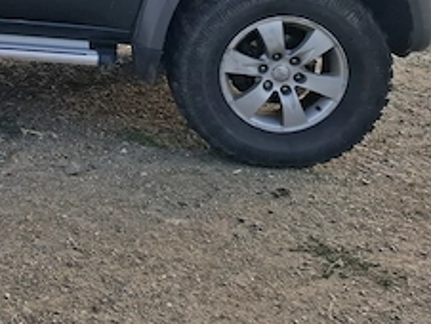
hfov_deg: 27.1
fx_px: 760
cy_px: -48
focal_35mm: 61
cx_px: -113
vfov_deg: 22.5
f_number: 1.8
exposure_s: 1/878
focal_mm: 5.54
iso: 50
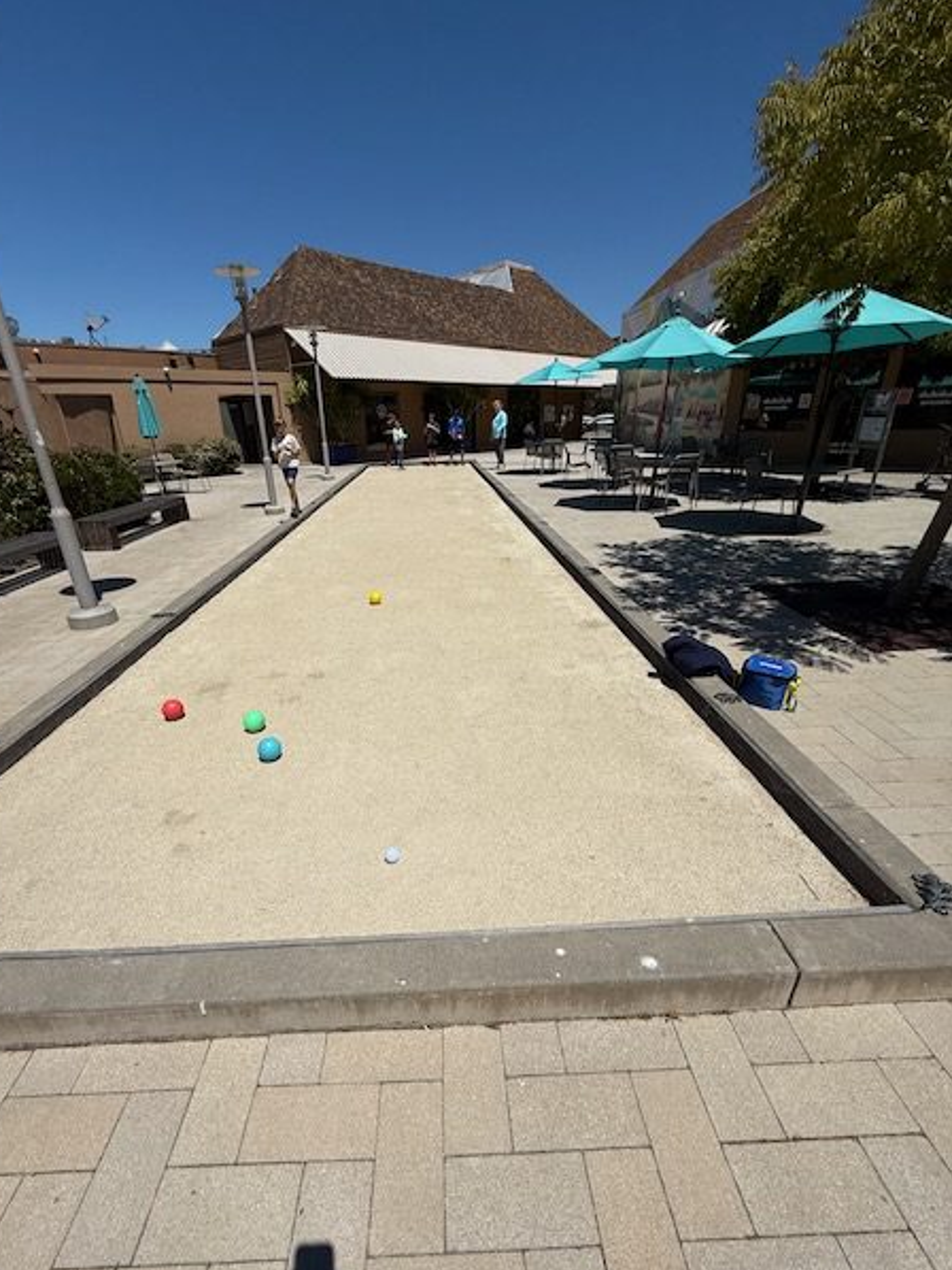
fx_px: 550
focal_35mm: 15
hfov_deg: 81.7
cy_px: 676
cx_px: 444
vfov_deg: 98.0
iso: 50
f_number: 2.2
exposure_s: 1/6173
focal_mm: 2.22
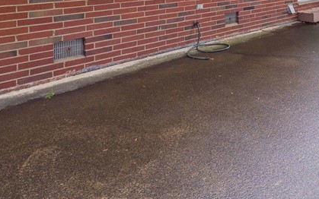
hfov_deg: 50.5
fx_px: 322
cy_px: -37
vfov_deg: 29.8
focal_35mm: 37
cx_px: 241
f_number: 8
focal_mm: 14
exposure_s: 1/13
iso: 100
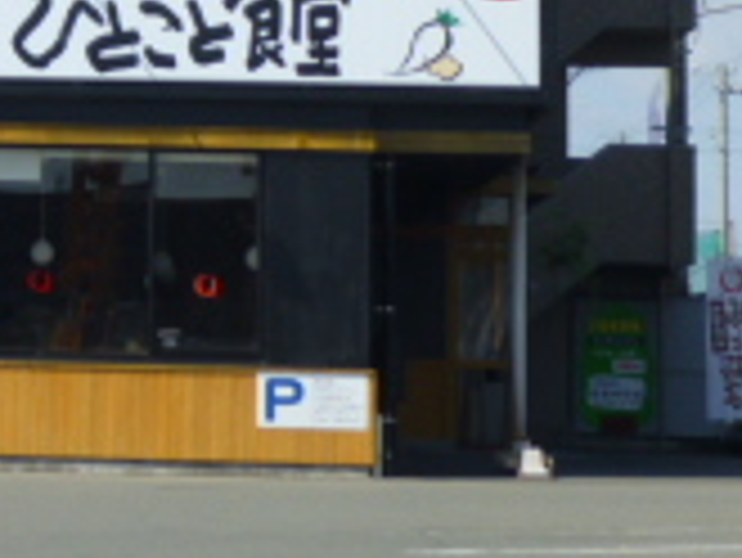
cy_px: -216
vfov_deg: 7.9
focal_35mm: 186
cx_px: -288
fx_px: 3990
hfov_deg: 10.3
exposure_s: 1/1000
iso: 100
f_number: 4
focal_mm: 8.6
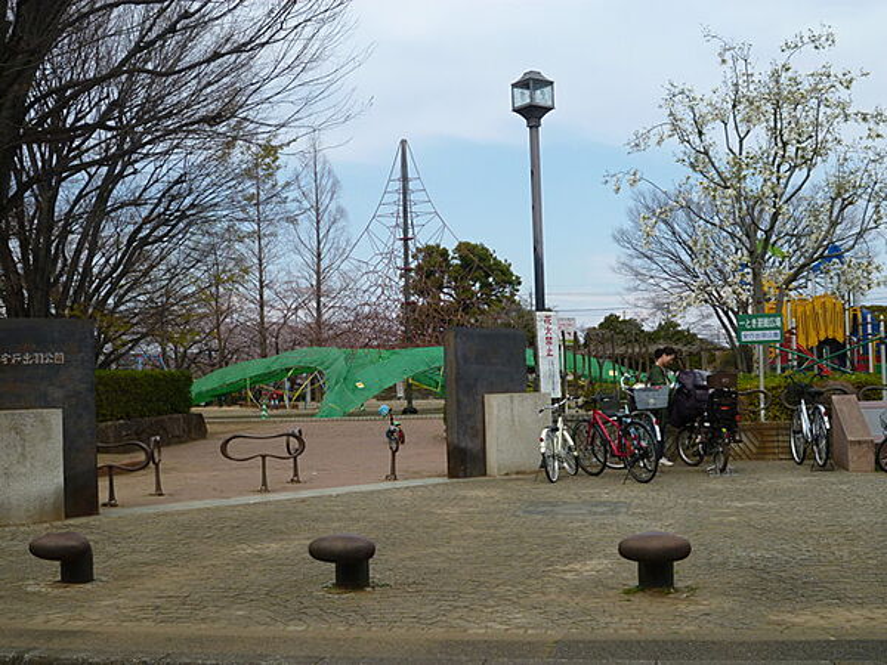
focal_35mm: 47
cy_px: 332
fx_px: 1204
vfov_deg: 30.9
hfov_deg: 40.4
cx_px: 444
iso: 80
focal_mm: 8.3
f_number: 4.5
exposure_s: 1/500
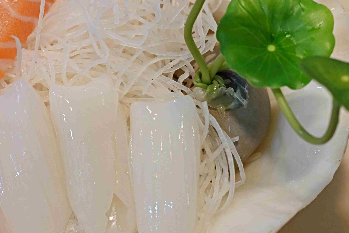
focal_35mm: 156
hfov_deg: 13.0
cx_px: 13
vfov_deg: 8.8
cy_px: 107
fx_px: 1512
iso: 450
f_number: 3.2
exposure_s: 1/200
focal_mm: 50
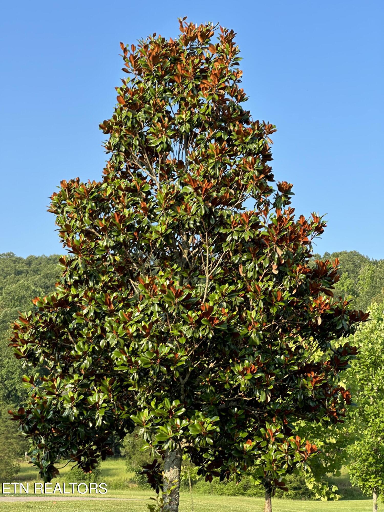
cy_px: 256
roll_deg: -1.4
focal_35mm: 77
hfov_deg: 19.1
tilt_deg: +11.5
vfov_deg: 25.3
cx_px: 192
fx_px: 1139
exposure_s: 1/136
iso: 32
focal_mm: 9
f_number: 2.8
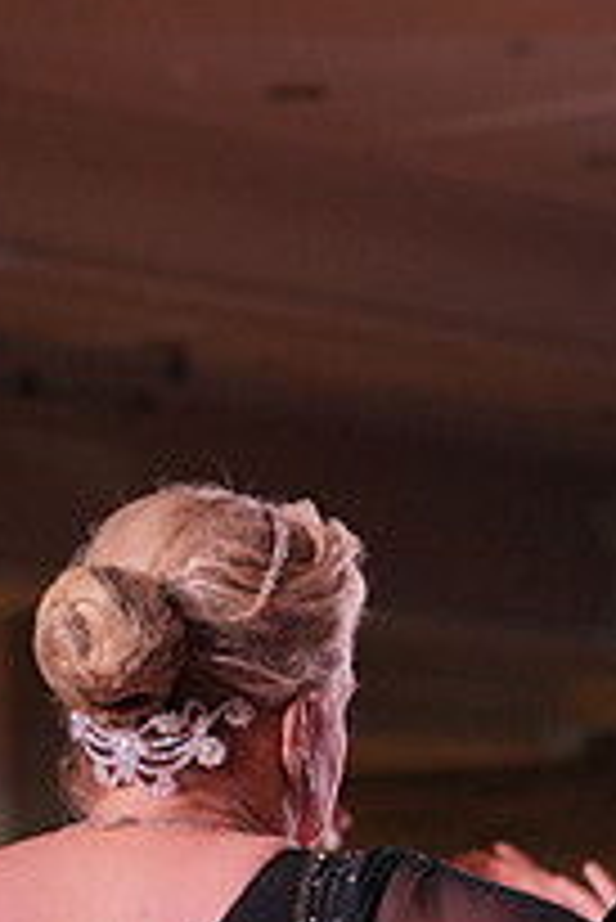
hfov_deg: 6.7
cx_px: 726
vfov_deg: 9.9
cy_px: 1250
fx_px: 5227
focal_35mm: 204
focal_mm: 72
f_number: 4
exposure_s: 1/500
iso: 1600
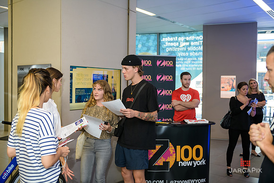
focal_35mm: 36
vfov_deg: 36.9
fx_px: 274
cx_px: 137
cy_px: 92
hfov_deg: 53.1
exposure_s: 1/125
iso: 400
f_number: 3.2
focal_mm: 36
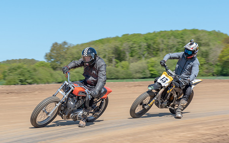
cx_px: 65
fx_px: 643
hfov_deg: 20.1
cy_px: 89
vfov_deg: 12.7
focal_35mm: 103
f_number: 8
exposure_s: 1/160
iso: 100
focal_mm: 70
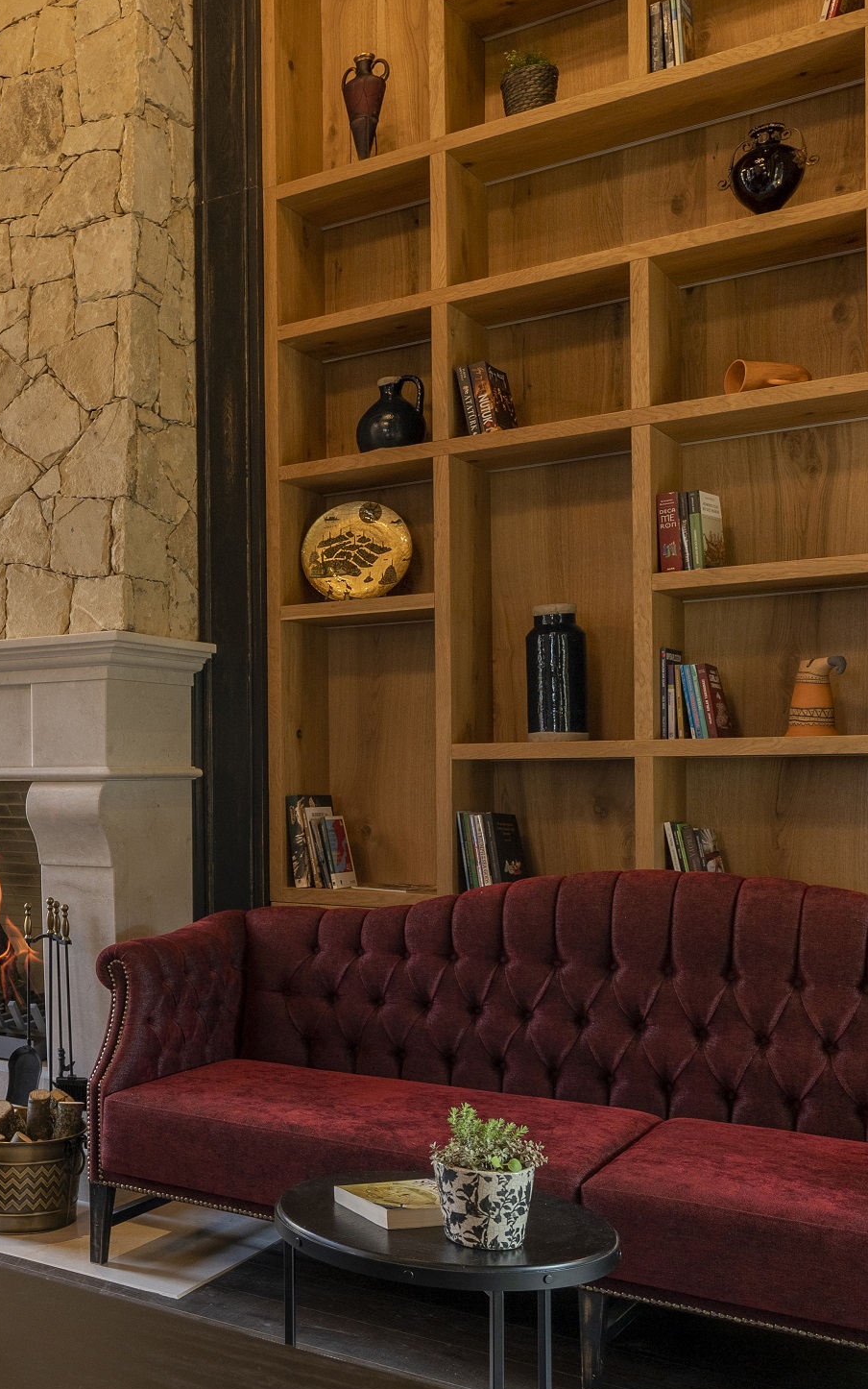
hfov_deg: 30.2
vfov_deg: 52.6
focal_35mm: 37
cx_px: -128
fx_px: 1400
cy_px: 781
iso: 125
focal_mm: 21
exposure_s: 1/40
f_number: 8
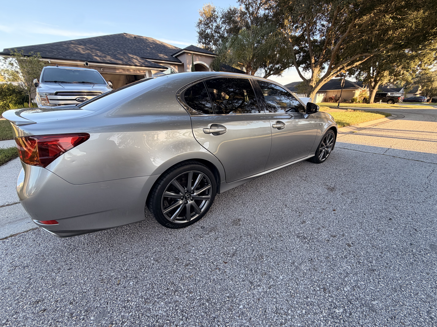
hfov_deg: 102.1
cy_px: 164
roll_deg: +0.3
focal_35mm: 14
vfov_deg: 85.7
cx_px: 218
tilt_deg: -20.0
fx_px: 177
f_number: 2.2
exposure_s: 1/173
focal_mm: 2.22
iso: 50
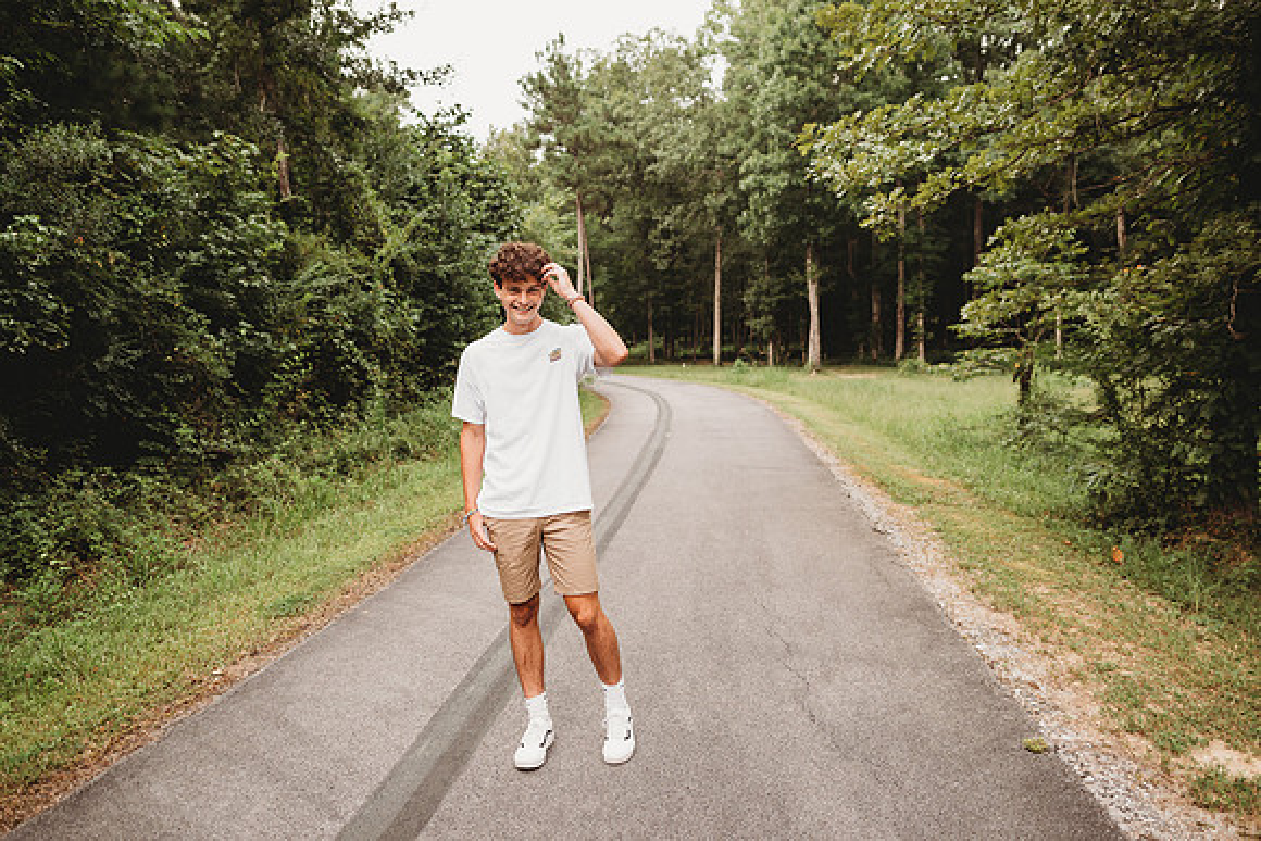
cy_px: 420
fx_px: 841
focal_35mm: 24
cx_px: 630
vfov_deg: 53.2
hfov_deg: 73.7
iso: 320
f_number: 2.8
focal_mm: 24
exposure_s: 1/200
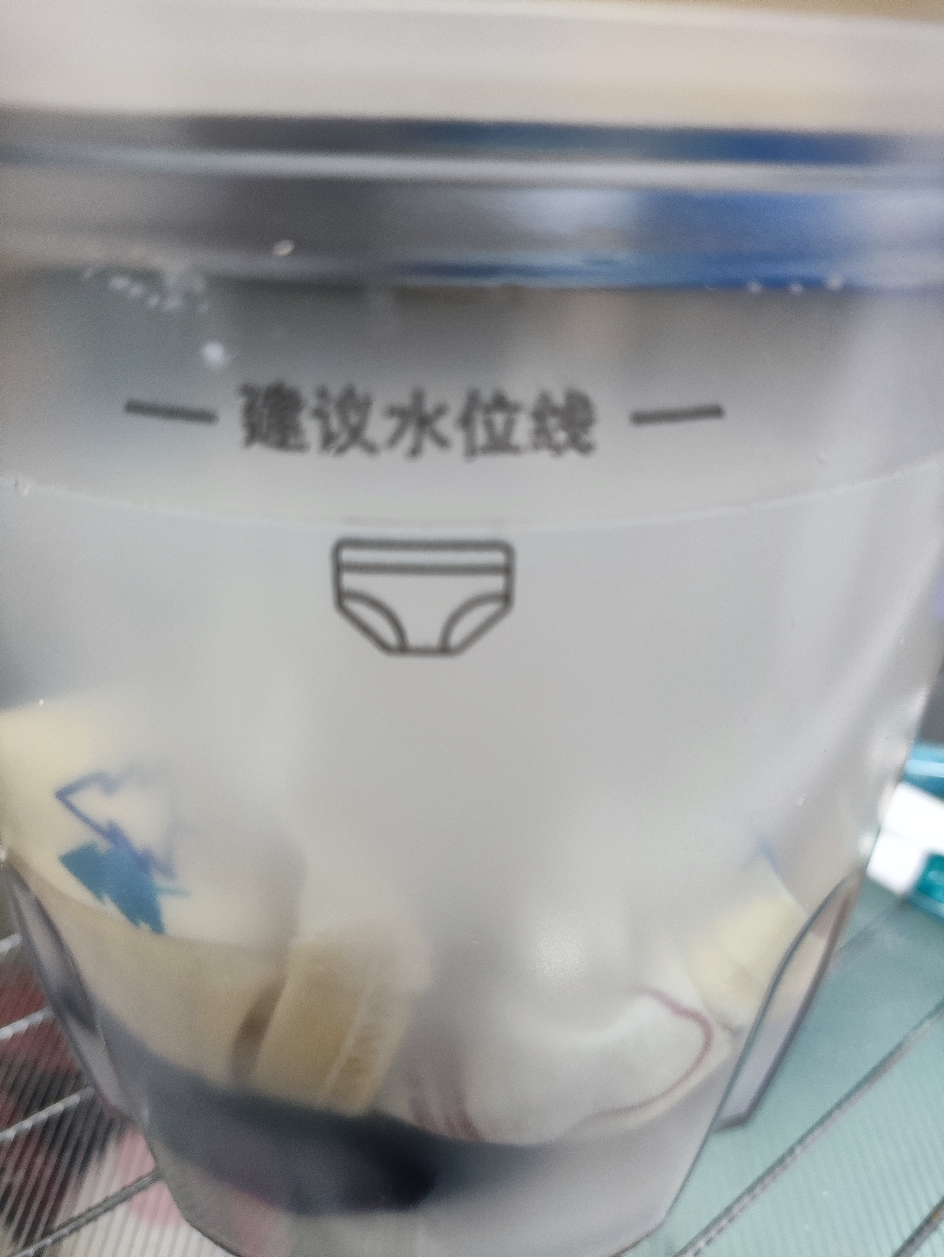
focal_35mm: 25
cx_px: 472
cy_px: 628
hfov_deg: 54.9
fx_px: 908
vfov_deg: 69.4
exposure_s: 1/34.9
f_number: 1.79
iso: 300
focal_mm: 4.71
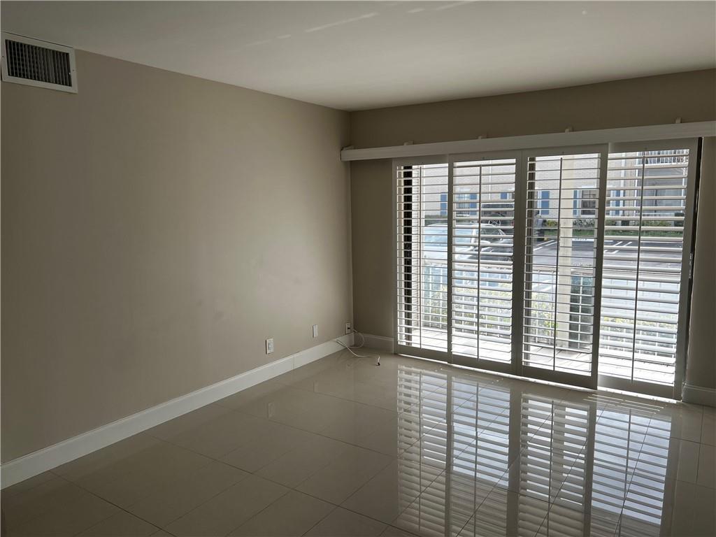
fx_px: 538
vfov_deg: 53.1
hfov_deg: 67.3
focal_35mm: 26
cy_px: 268
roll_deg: +1.3
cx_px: 358
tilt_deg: -6.2
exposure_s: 1/421
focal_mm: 5.7
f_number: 1.5
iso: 50
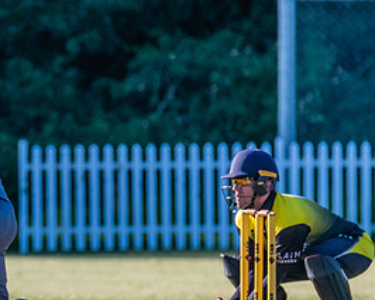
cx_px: -27
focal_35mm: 1394
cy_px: 164
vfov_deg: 1.1
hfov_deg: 1.4
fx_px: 15477
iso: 2200
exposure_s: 1/4000
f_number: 6.3
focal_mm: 500
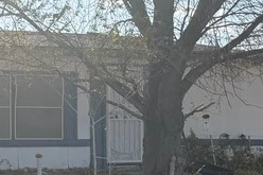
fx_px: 752
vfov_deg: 13.3
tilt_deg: +1.0
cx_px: -211
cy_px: 119
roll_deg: +0.2
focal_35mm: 103
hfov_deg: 16.6
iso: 80
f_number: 1.78
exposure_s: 1/3953
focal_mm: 6.76
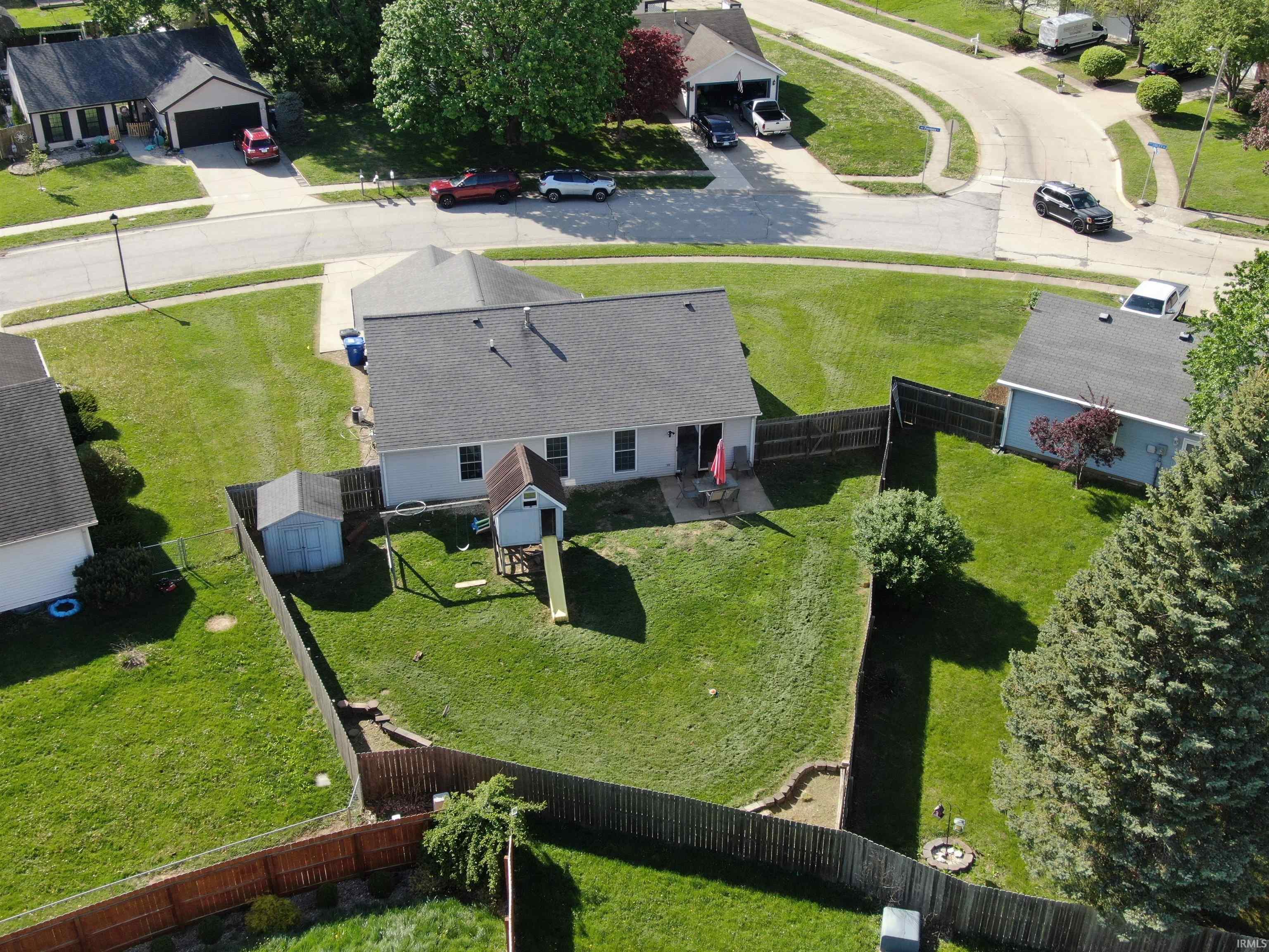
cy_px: 476
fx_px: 1393
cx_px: 634
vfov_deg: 37.7
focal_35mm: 38
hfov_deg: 49.0
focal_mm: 6.48
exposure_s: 1/400
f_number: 3.4
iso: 100
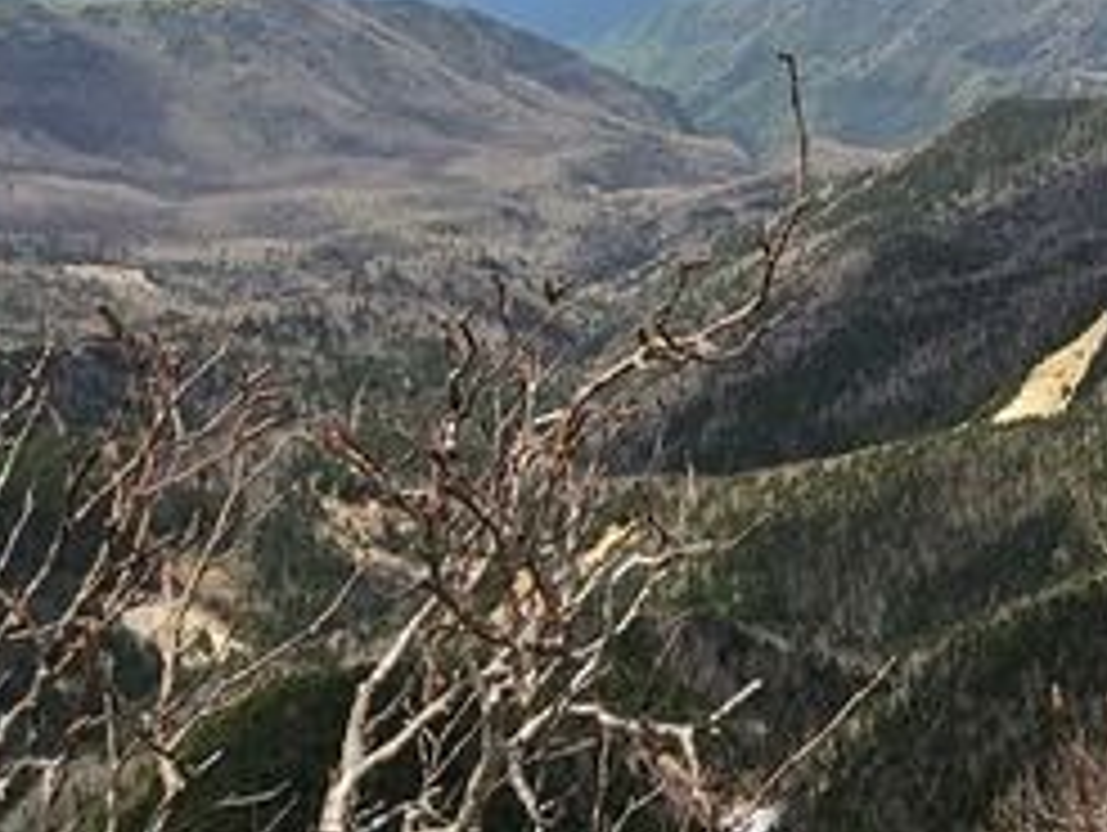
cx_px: 1127
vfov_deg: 28.1
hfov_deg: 38.5
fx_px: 1376
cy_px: -236
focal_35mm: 43
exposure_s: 1/3390
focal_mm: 2.2
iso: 50
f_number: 2.2
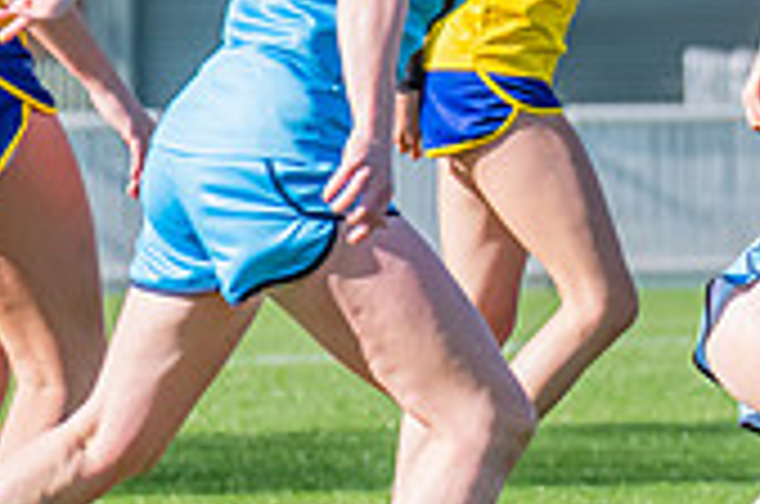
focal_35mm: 1149
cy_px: 137
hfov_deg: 1.8
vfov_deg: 1.2
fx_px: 24211
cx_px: 1354
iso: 800
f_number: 9
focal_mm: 270
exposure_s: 1/1250
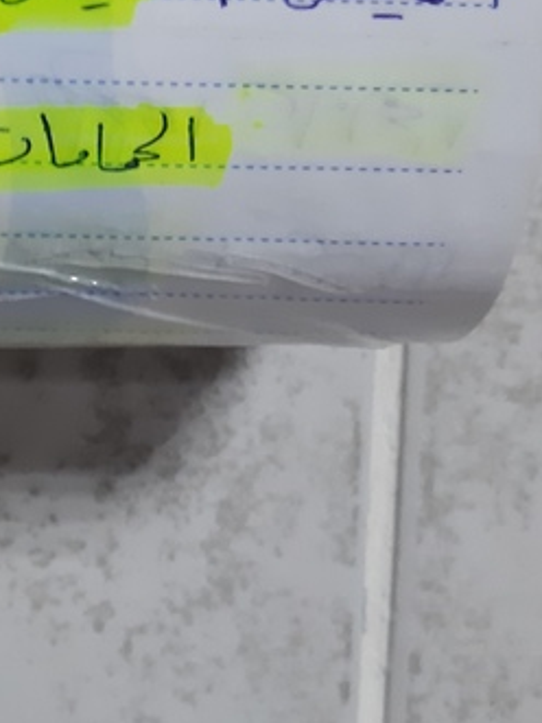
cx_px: -120
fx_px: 1567
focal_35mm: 75
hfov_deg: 18.5
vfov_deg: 25.9
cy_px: 273
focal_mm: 3.93
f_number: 1.7
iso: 160
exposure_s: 1/50
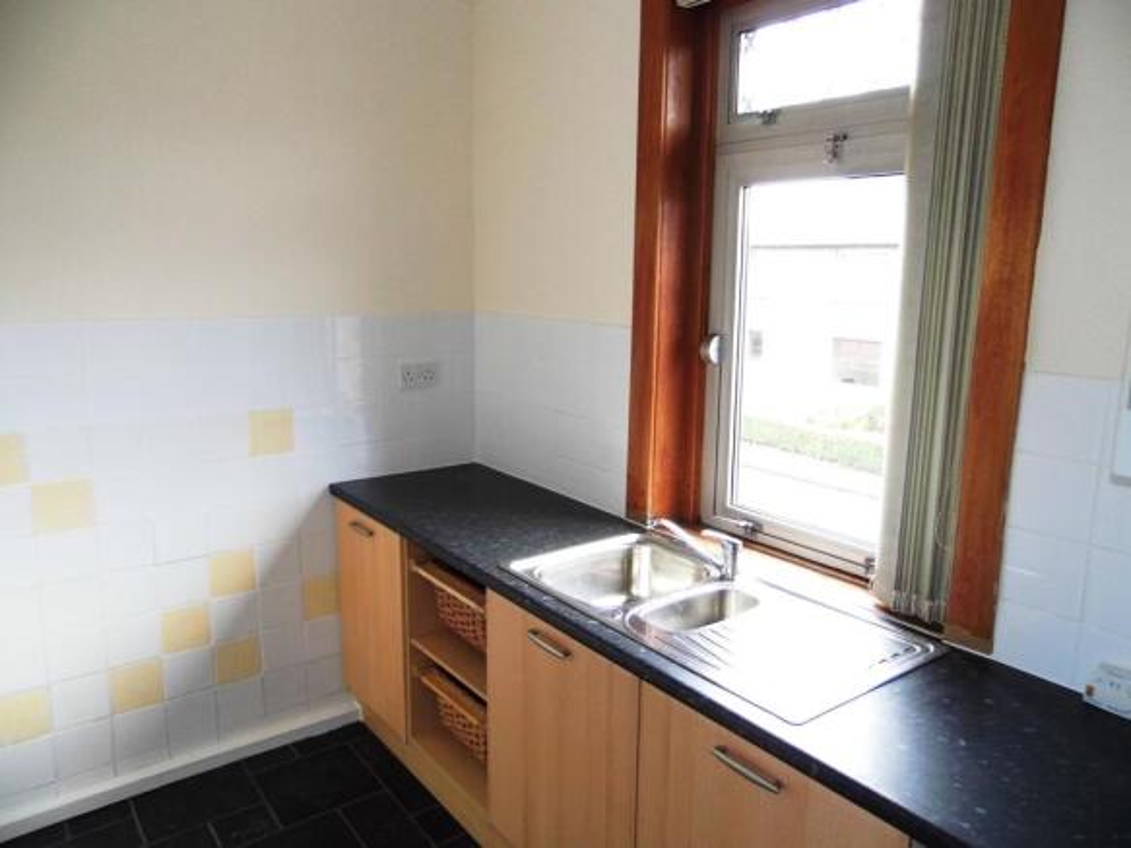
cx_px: 566
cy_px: 424
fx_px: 817
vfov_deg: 54.9
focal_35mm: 25
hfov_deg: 69.4
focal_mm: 4.5
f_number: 3
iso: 100
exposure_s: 1/8
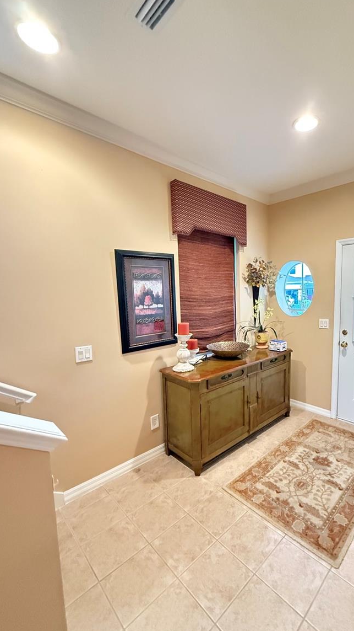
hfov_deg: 65.4
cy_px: 324
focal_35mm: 16
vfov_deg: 99.4
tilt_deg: -6.5
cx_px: 234
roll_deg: +0.6
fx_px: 267
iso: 2000
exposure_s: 1/30
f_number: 2.2
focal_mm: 2.22
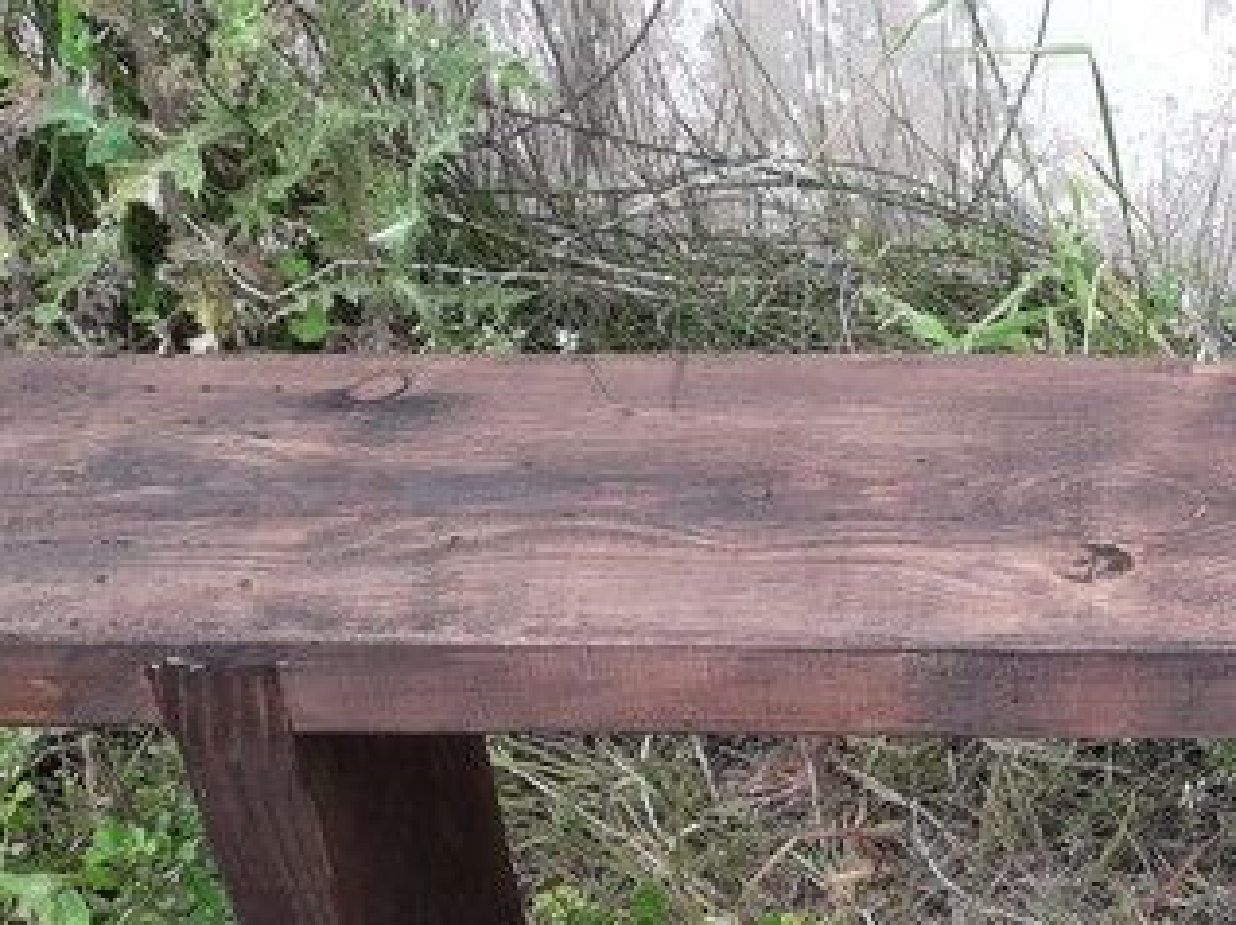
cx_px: 1178
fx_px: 2426
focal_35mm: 68
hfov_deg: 27.3
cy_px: 1065
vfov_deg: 20.4
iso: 40
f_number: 1.9
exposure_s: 1/263
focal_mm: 3.6
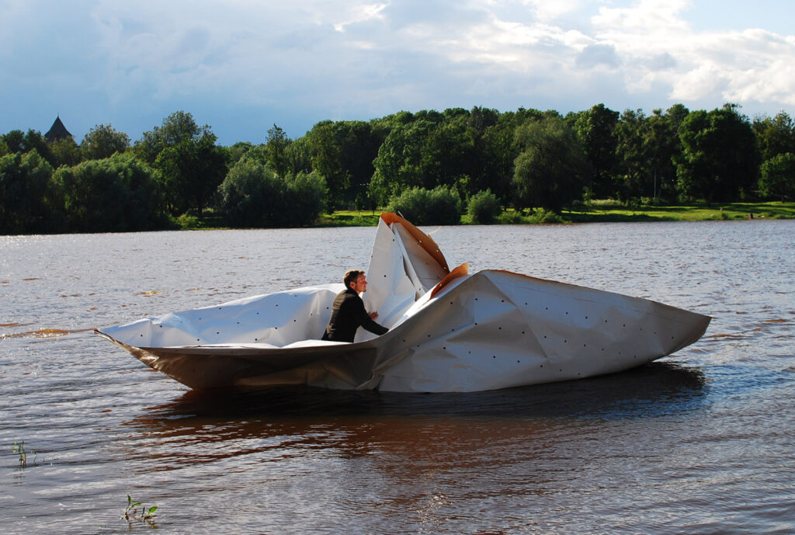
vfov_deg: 30.0
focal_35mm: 45
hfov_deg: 43.5
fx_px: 997
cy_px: 268
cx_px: 398
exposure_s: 1/250
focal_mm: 30
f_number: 8
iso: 100
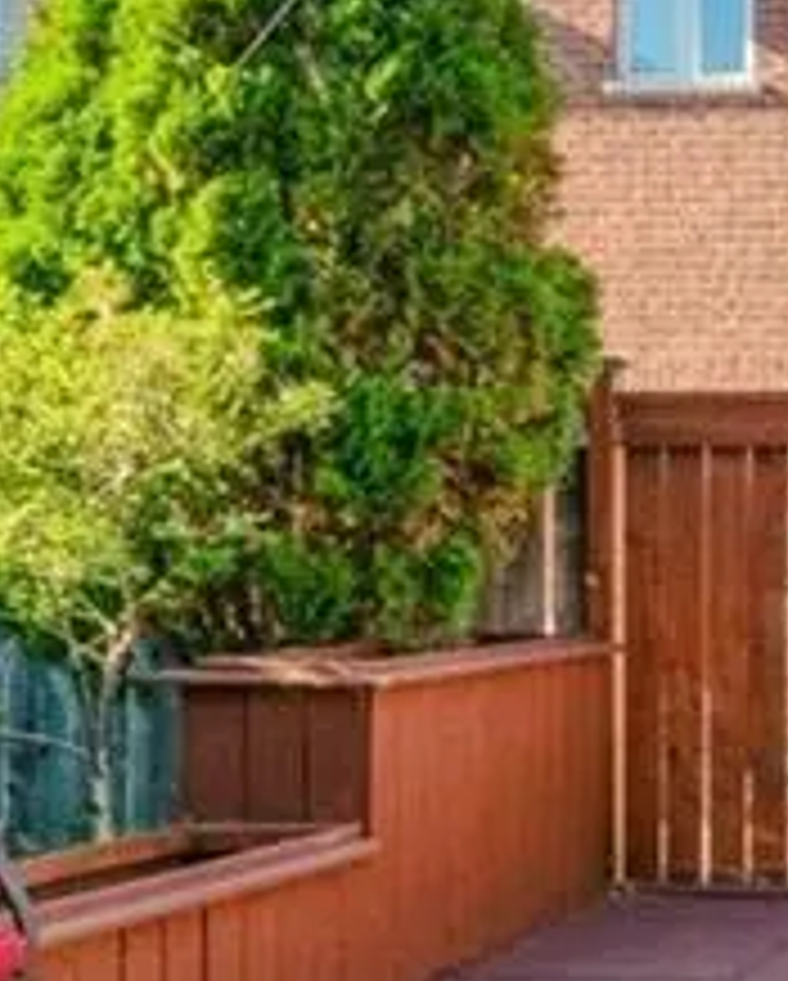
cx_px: 1252
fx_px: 1920
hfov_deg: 19.5
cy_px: 734
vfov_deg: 28.3
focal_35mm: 66
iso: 250
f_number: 9
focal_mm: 10
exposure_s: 1/125
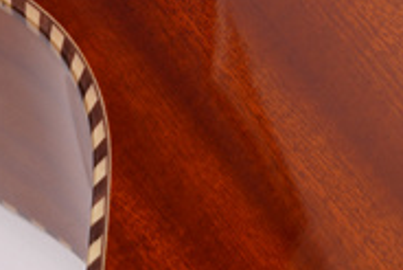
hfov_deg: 8.3
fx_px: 2778
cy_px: -244
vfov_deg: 5.5
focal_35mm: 248
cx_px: 265
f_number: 18
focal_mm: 61
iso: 100
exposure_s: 1/125
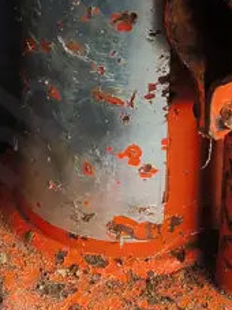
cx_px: 117
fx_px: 1091
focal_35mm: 122
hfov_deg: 12.1
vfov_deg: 15.9
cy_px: 5
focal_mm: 2.87
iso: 50
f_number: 2
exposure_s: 1/100
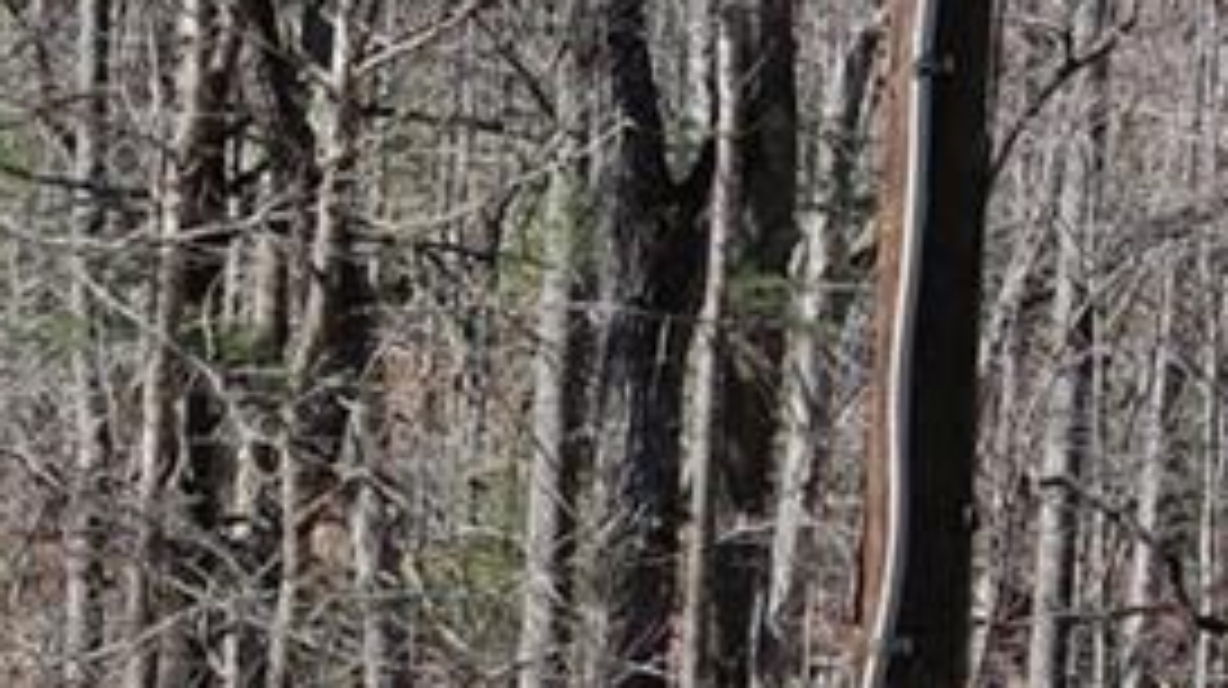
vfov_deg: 5.4
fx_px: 7287
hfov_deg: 9.6
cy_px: 980
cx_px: 612
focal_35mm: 224
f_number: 8
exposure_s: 1/250
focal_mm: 38
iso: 200
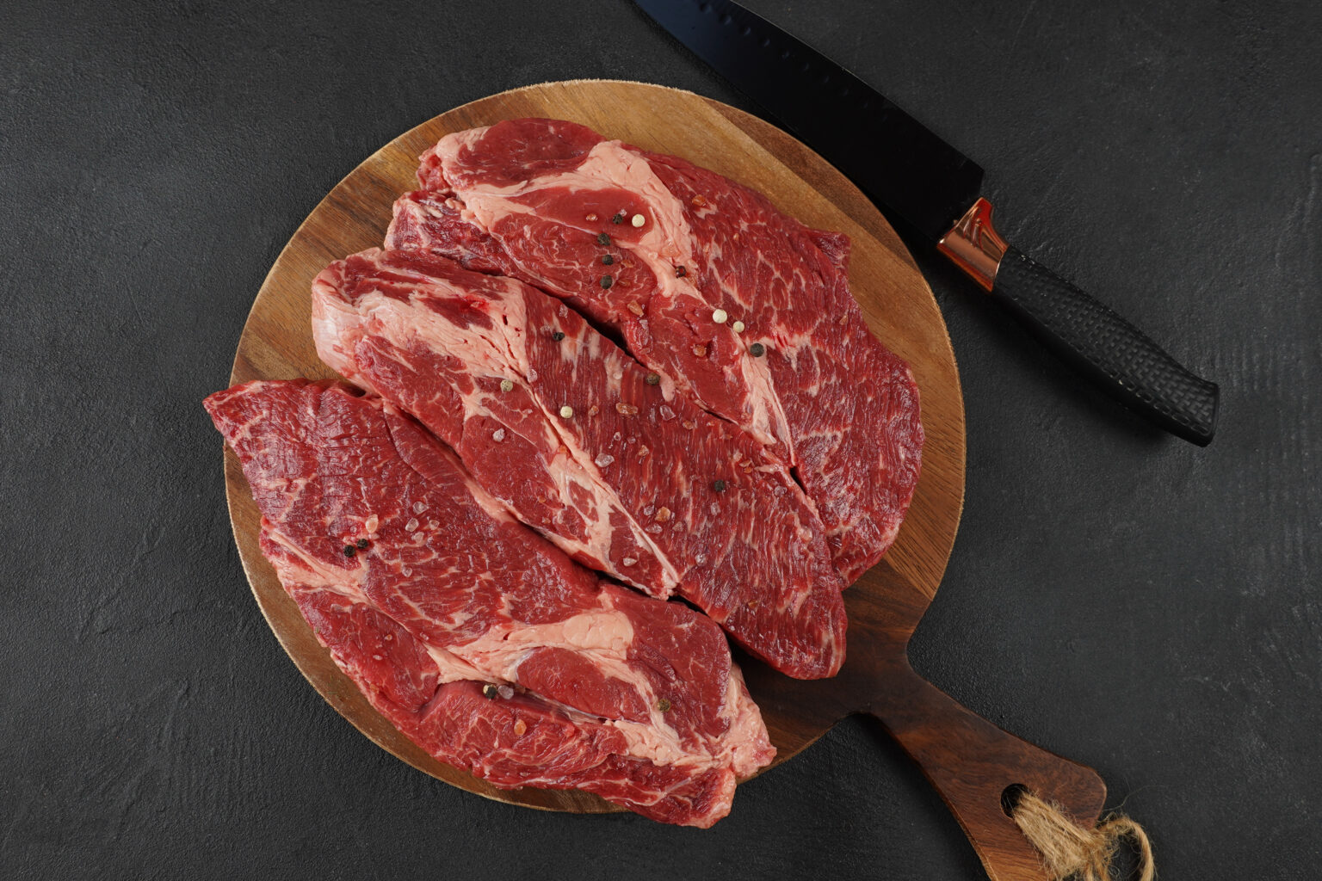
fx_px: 1248
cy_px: 440
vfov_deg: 38.9
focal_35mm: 34
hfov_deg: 55.8
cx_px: 661
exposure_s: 1/100
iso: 100
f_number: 7.1
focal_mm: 23
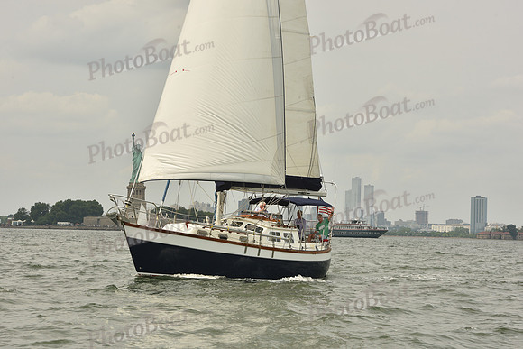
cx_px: 262
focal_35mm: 100
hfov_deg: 20.4
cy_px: 174
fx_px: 1453
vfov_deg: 13.7
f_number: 11
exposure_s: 1/640
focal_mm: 100
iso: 250
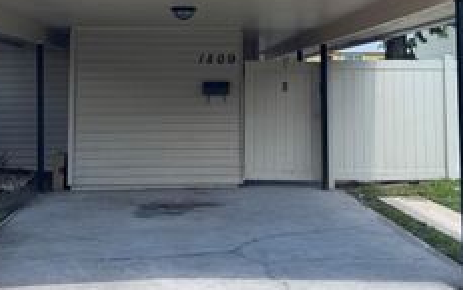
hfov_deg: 36.8
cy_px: 41
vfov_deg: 23.1
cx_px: 214
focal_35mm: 55
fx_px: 695
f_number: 1.78
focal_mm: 6.76
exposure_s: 1/1151
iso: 80
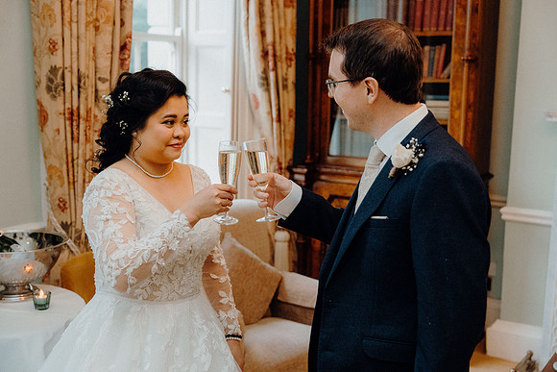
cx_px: 278
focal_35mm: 47
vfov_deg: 28.7
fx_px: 727
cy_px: 186
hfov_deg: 41.9
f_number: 3.5
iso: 6400
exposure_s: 1/160
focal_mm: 47
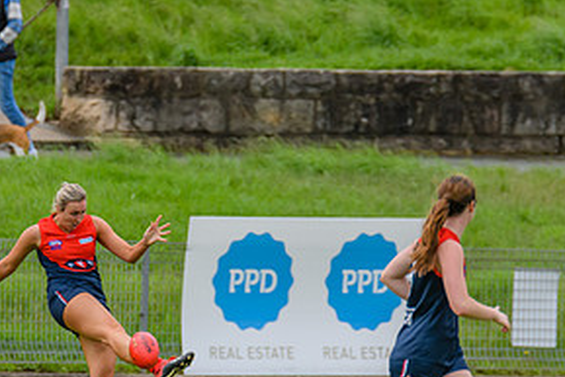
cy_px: 255
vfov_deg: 1.5
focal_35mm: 917
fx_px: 14398
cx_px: 114
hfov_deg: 2.2
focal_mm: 380
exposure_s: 1/2000
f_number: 5.6
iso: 800
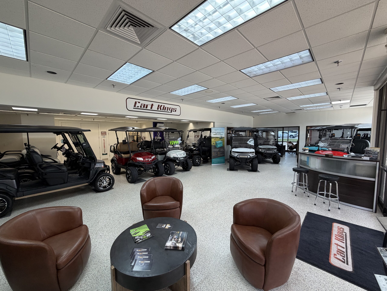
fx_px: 157
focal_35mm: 14
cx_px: 194
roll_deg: +0.7
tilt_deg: -4.5
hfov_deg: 102.1
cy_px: 146
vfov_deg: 85.7
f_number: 2.2
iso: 125
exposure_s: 1/120
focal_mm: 2.22
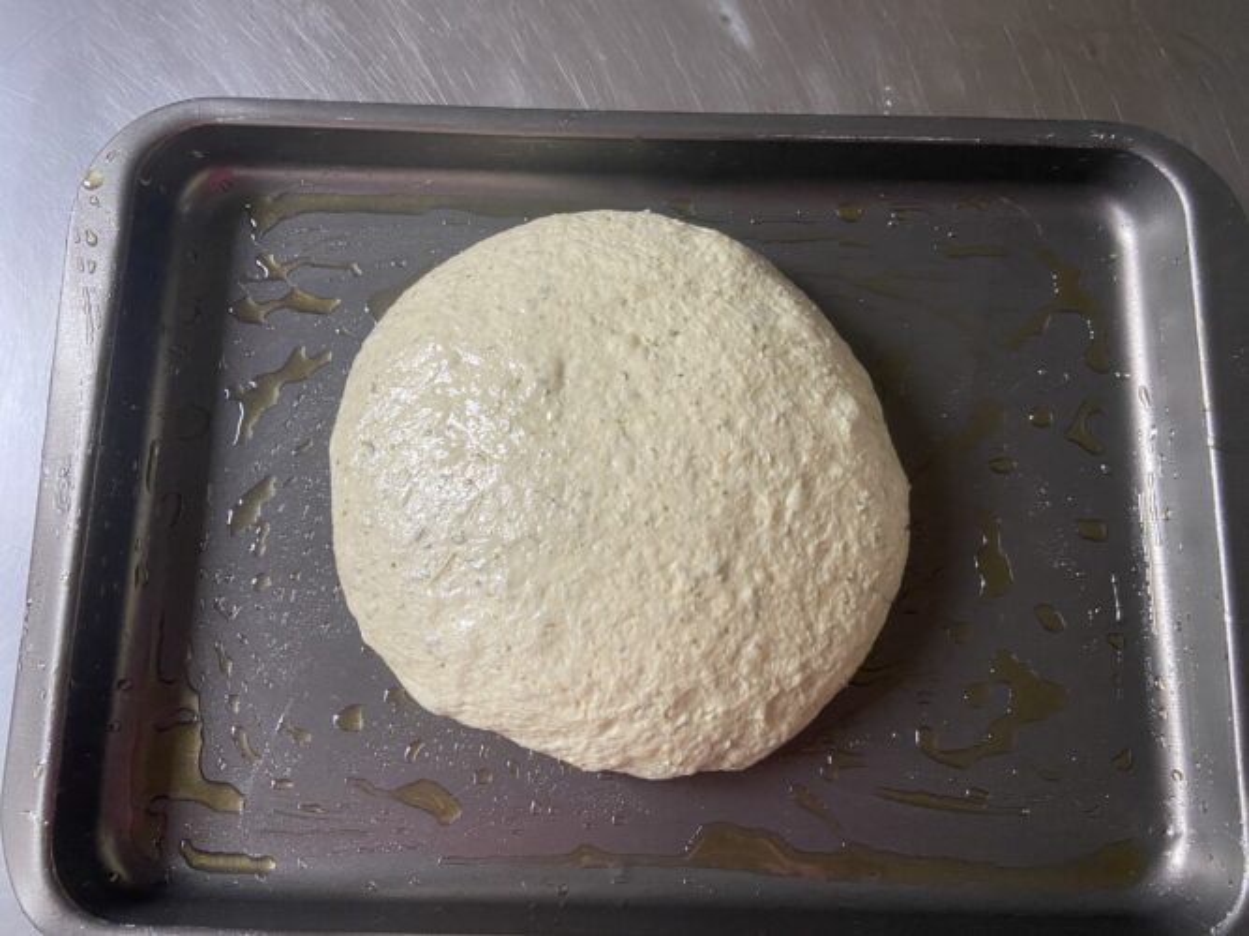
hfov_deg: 67.3
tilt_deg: -80.6
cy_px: 468
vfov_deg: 53.0
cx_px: 624
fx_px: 938
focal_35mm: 26
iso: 125
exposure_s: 1/81
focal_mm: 4.25
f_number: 1.8
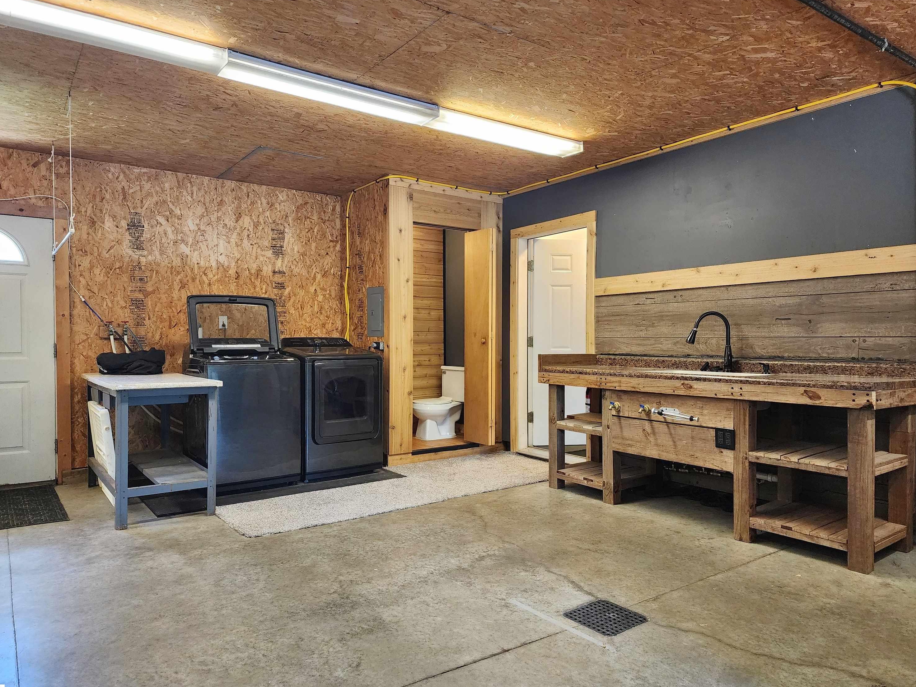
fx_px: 635
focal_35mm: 24
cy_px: 344
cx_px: 462
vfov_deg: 56.8
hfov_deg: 71.6
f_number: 1.8
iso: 800
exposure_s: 1/120
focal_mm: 6.4
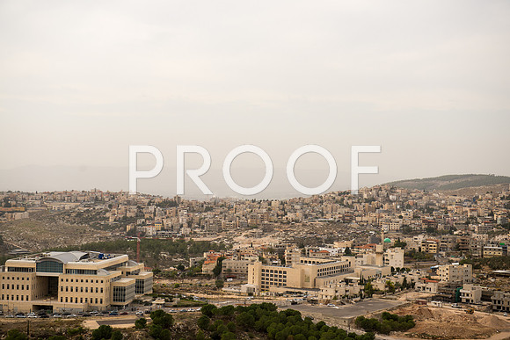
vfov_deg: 21.9
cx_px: 255
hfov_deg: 32.4
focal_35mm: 62
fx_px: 878
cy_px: 170
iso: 100
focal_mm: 62
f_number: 3.5
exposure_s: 1/1000
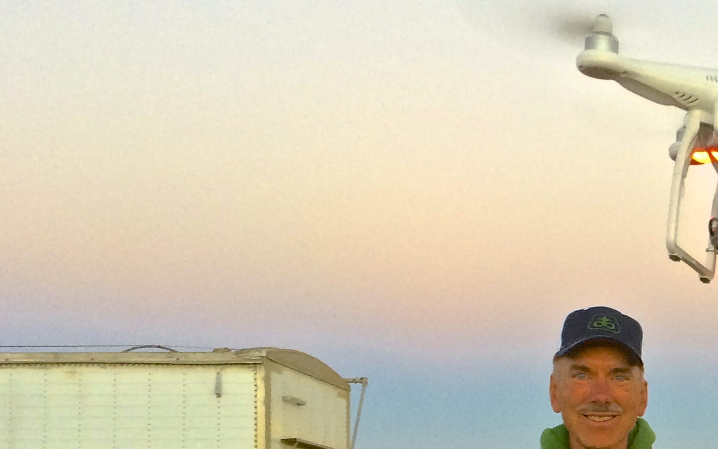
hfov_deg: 25.4
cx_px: 828
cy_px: 503
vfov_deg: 17.0
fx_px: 1448
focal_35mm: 74
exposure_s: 1/30
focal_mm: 4.15
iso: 64
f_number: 2.2
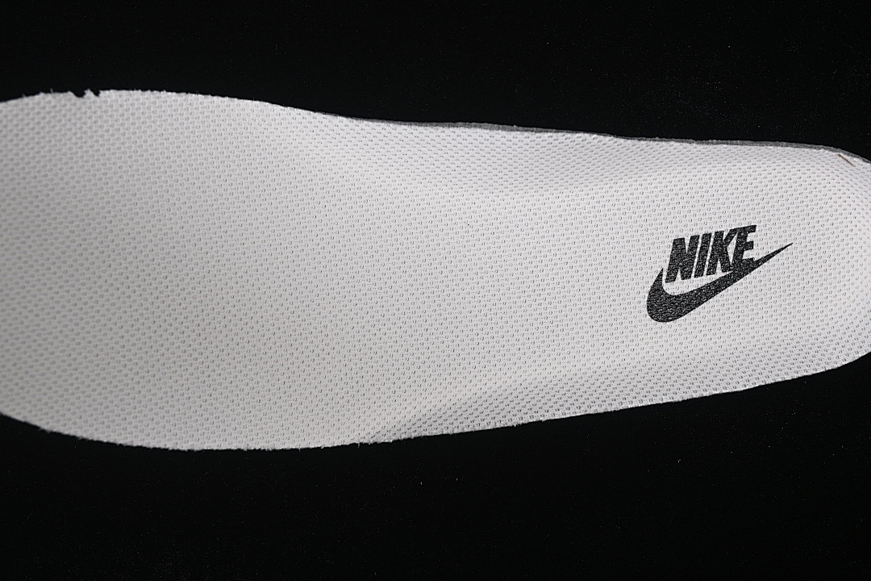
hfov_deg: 27.0
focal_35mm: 75
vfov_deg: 18.2
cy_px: 290
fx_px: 1814
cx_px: 436
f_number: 7.1
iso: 160
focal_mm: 50
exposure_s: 1/80
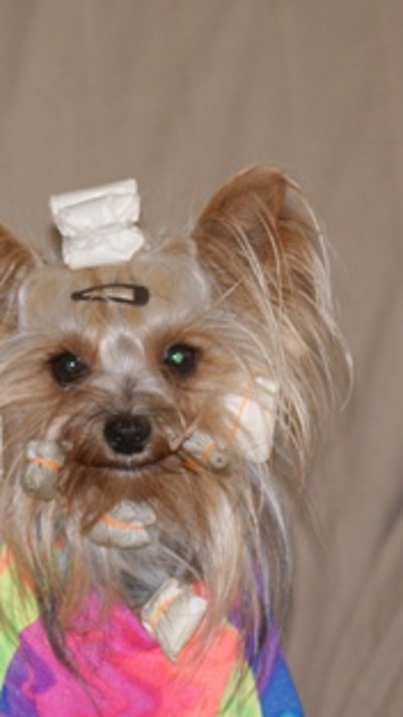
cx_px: 87
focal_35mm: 289
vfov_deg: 7.5
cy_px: 481
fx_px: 5492
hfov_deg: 4.2
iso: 400
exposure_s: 1/125
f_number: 4
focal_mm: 120
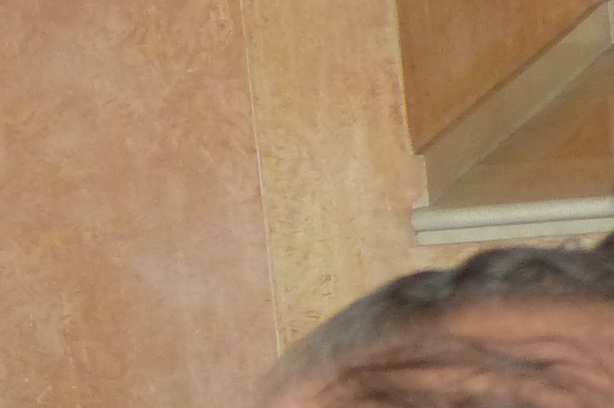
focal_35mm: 352
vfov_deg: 3.9
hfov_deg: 5.6
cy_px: 705
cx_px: -1017
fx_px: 6001
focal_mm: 11.4
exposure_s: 1/60
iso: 250
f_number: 2.8
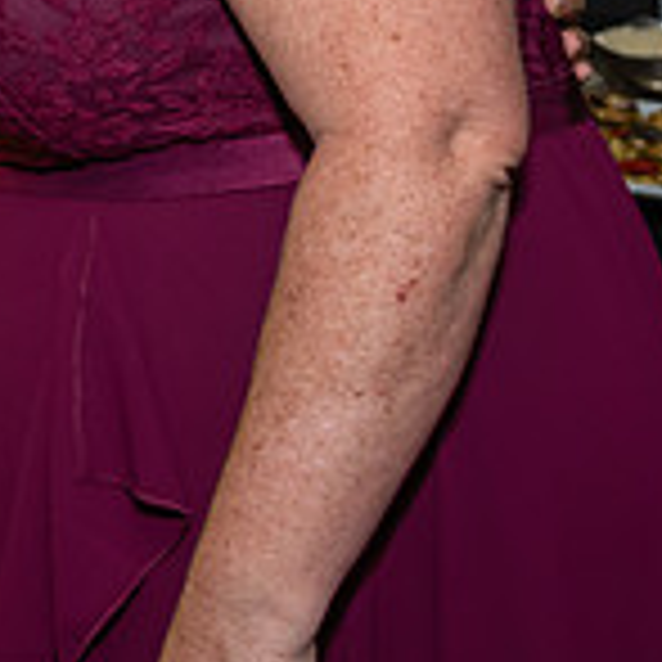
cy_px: -226
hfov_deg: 10.3
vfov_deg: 10.9
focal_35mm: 156
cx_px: -653
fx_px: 3375
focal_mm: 22
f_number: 5.6
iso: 400
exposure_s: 1/250
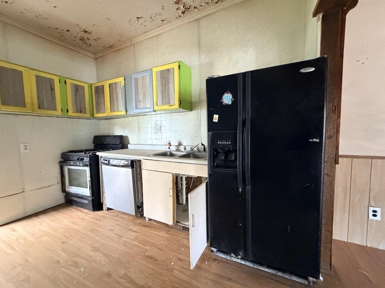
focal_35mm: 14
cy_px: 144
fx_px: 156
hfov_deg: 102.1
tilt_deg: -3.6
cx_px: 192
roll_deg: +2.2
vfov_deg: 85.7
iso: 1000
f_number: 2.2
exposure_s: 1/60
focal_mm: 2.22
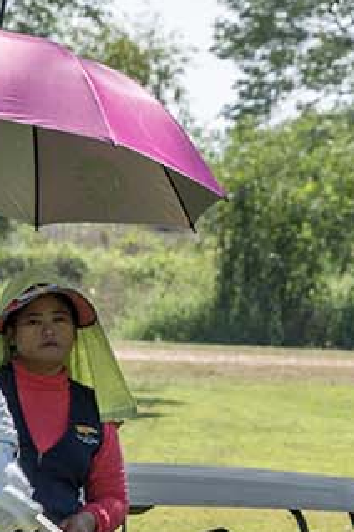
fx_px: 4675
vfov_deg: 6.5
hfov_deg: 4.3
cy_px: 70
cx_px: 30
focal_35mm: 317
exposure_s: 1/640
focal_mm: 70
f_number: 7.1
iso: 100
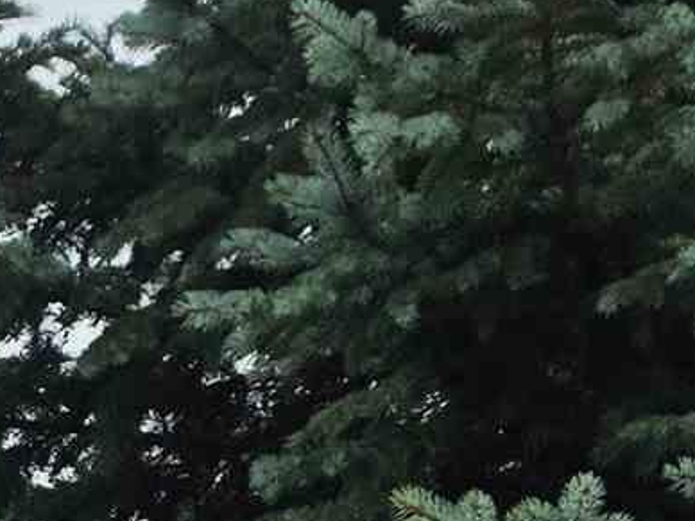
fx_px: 3654
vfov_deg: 7.1
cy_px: 1708
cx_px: -912
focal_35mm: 182
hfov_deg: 9.7
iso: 64
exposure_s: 1/6352
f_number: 1.4
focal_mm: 6.5
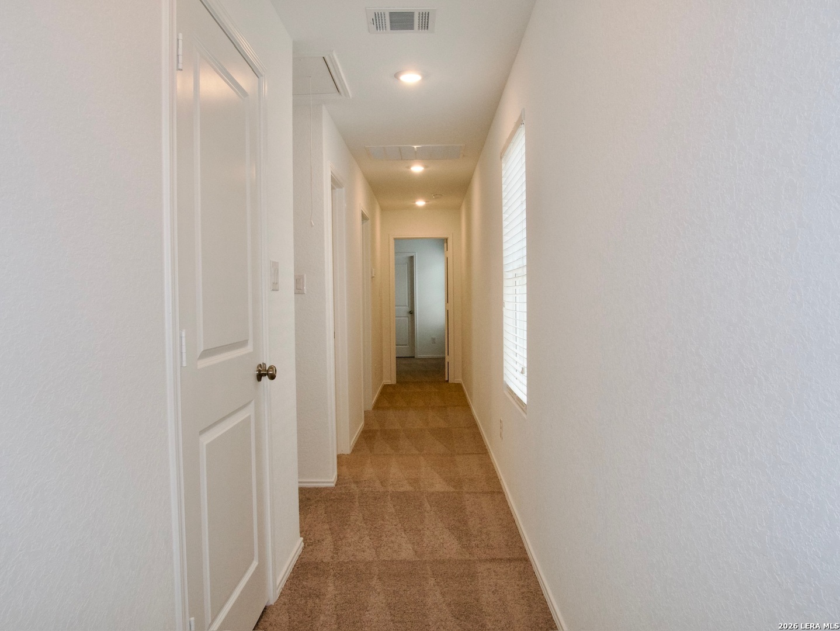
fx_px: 583
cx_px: 420
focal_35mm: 24
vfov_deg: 56.9
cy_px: 316
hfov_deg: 71.6
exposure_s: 1/60
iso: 800
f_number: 11
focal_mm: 12
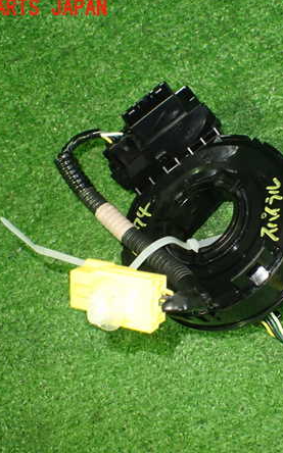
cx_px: 228
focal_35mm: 43
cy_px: 225
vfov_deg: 46.2
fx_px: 531
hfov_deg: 29.1
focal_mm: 5.4
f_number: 2.3
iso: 800
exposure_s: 1/40
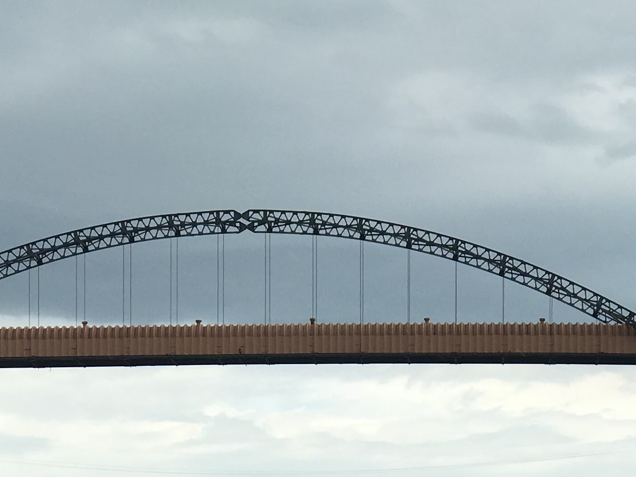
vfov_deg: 9.0
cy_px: 574
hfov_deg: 12.2
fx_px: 2976
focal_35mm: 162
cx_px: 332
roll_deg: +0.1
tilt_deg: +1.7
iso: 20
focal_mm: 6.6
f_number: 2.8
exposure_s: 1/791
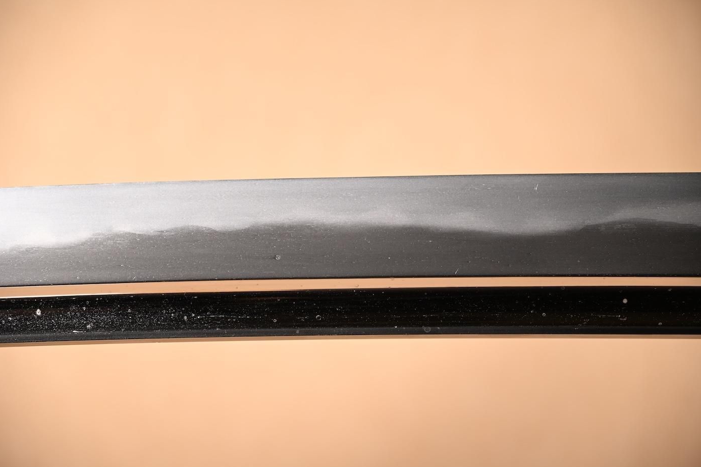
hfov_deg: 15.4
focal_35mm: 133
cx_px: 352
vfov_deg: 10.3
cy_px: 233
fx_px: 2590
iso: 100
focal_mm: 88
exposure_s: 1/2
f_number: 5.6
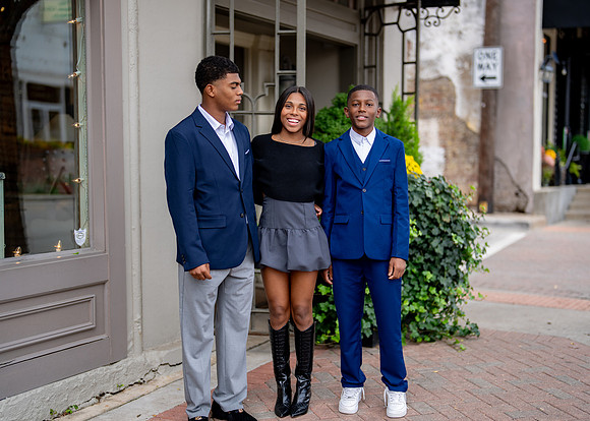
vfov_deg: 26.2
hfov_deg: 36.1
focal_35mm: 54
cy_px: 213
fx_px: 906
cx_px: 319
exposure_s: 1/2000
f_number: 1.2
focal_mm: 50
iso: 100
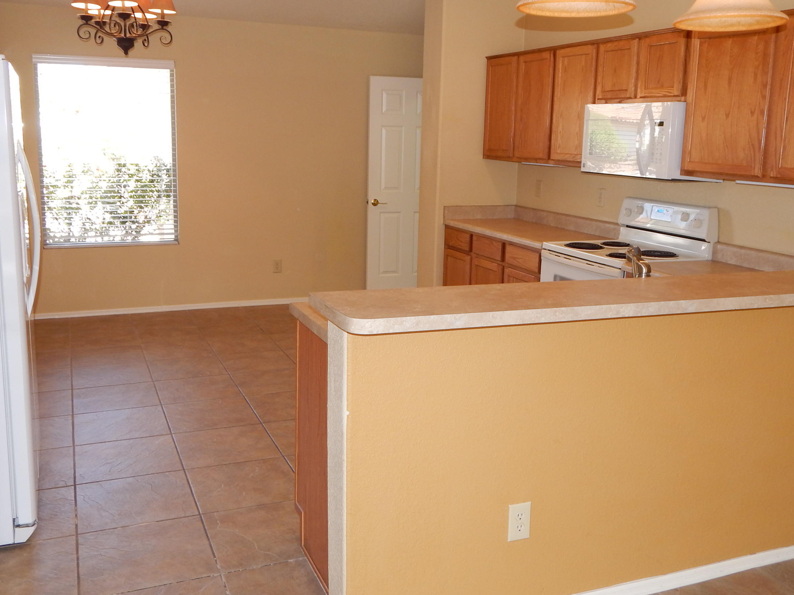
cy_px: 268
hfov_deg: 54.0
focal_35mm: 34
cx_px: 398
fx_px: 780
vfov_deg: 41.7
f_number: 3.1
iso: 125
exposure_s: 1/30
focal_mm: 4.5
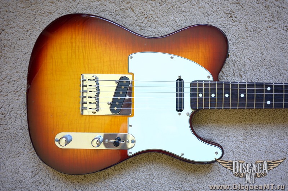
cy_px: 96
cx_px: 144
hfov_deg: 65.6
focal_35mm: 28
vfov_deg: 46.2
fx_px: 224
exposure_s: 1/25
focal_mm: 18.5
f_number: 3.5
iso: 200
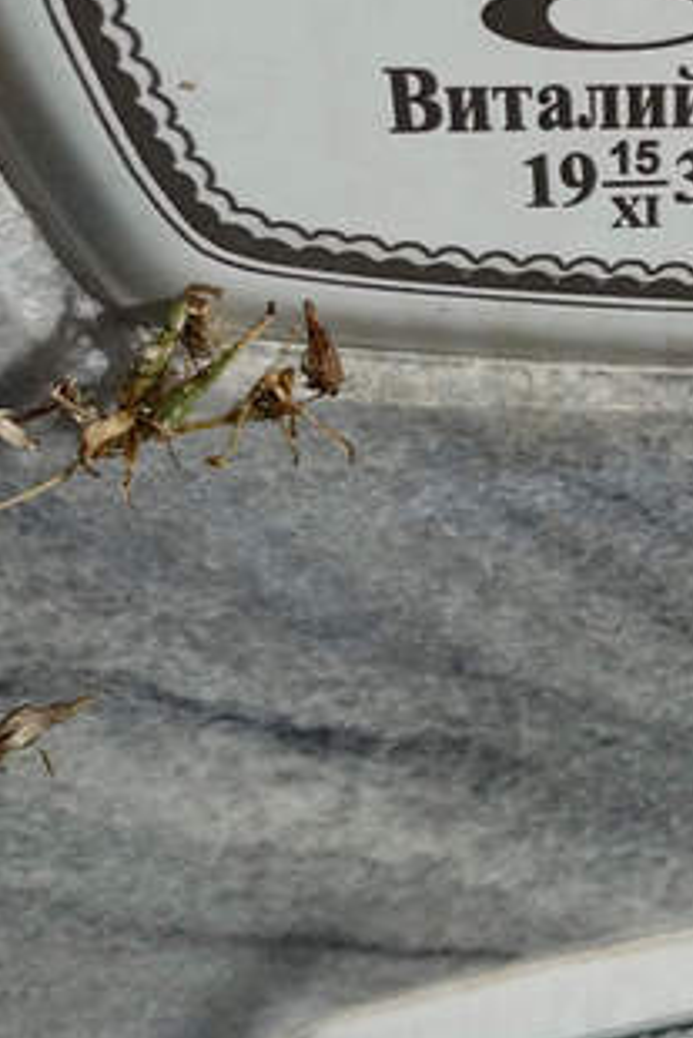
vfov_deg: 30.0
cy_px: 469
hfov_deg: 17.8
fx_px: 1932
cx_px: 1095
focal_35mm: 67
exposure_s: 1/2155
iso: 114
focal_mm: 4.76
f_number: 1.69
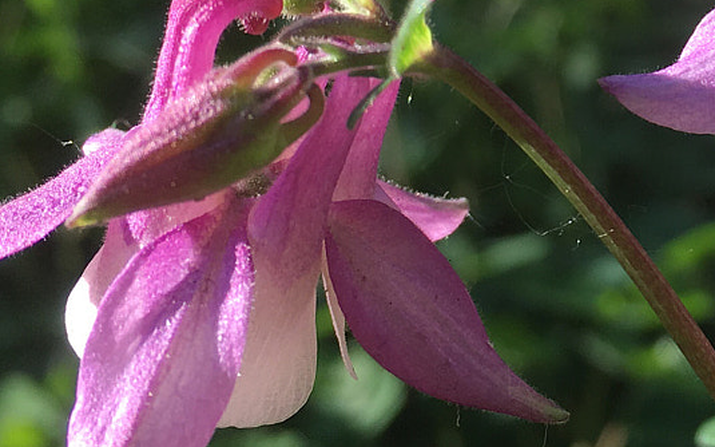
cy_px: -63
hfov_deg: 21.7
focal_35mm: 92
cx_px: 716
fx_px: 1792
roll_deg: +3.9
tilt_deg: -20.1
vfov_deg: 13.9
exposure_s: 1/337
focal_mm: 4.15
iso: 25
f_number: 2.2
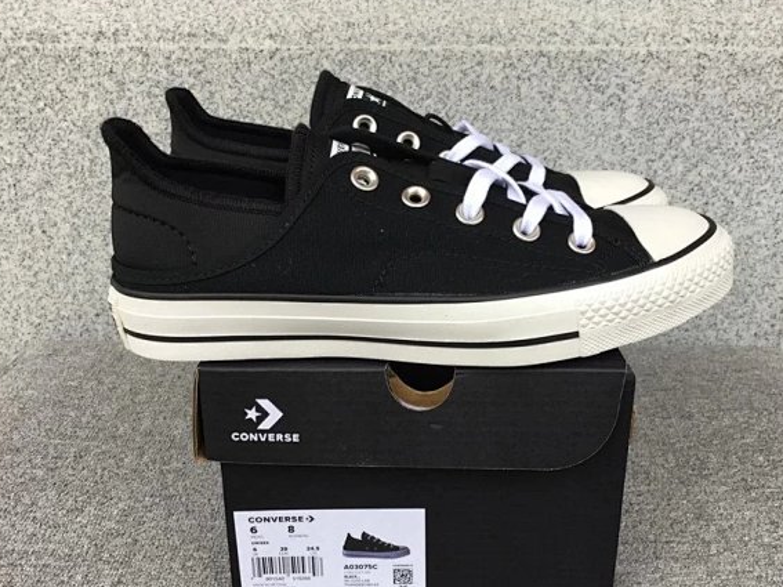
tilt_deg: -21.3
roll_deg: +0.1
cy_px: 325
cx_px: 421
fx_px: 792
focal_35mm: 35
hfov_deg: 52.6
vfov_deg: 40.6
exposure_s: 1/50
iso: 32
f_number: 2.4
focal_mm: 3.3
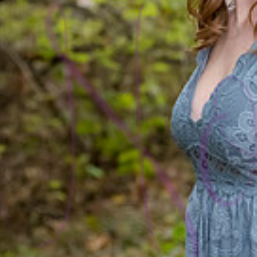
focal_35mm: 242
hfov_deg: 7.2
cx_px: 276
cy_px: 23
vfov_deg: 7.2
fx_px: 2033
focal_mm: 86
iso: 1250
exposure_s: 1/320
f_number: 4.5
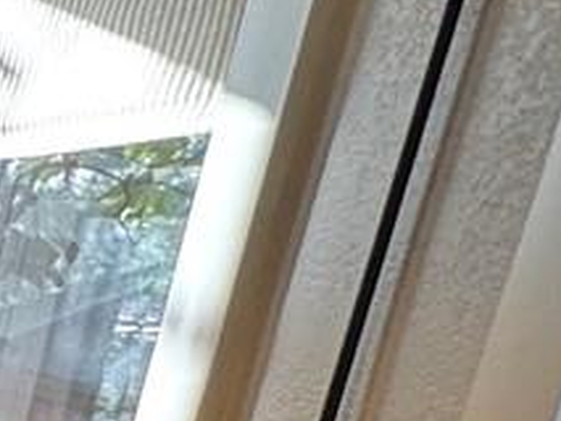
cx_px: -1354
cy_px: 642
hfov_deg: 9.9
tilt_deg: -16.9
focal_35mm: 105
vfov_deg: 13.3
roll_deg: -2.0
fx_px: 1703
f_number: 2.2
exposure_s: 1/120
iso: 160
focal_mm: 2.22
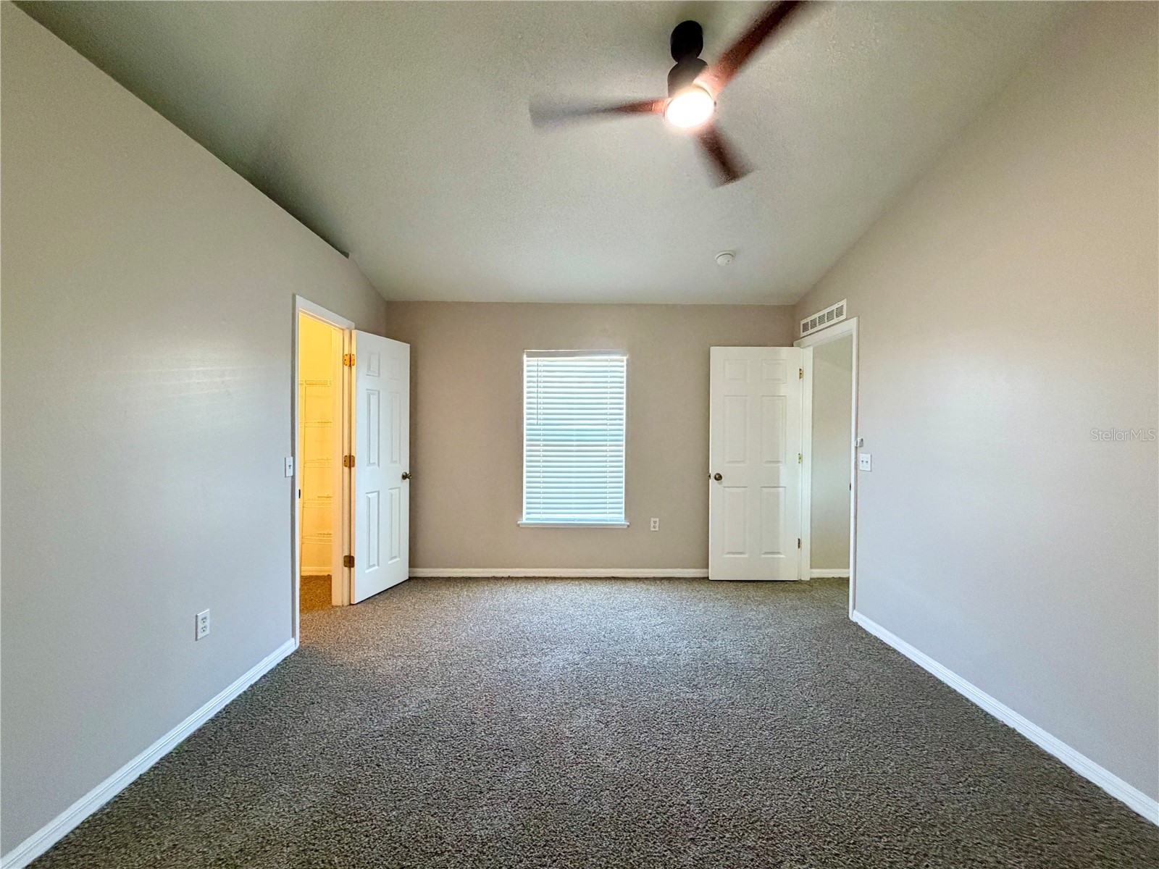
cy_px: 434
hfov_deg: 102.1
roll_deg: +0.3
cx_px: 580
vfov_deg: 85.7
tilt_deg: -0.3
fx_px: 469
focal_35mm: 14
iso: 400
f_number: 2.2
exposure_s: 1/60
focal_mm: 2.22
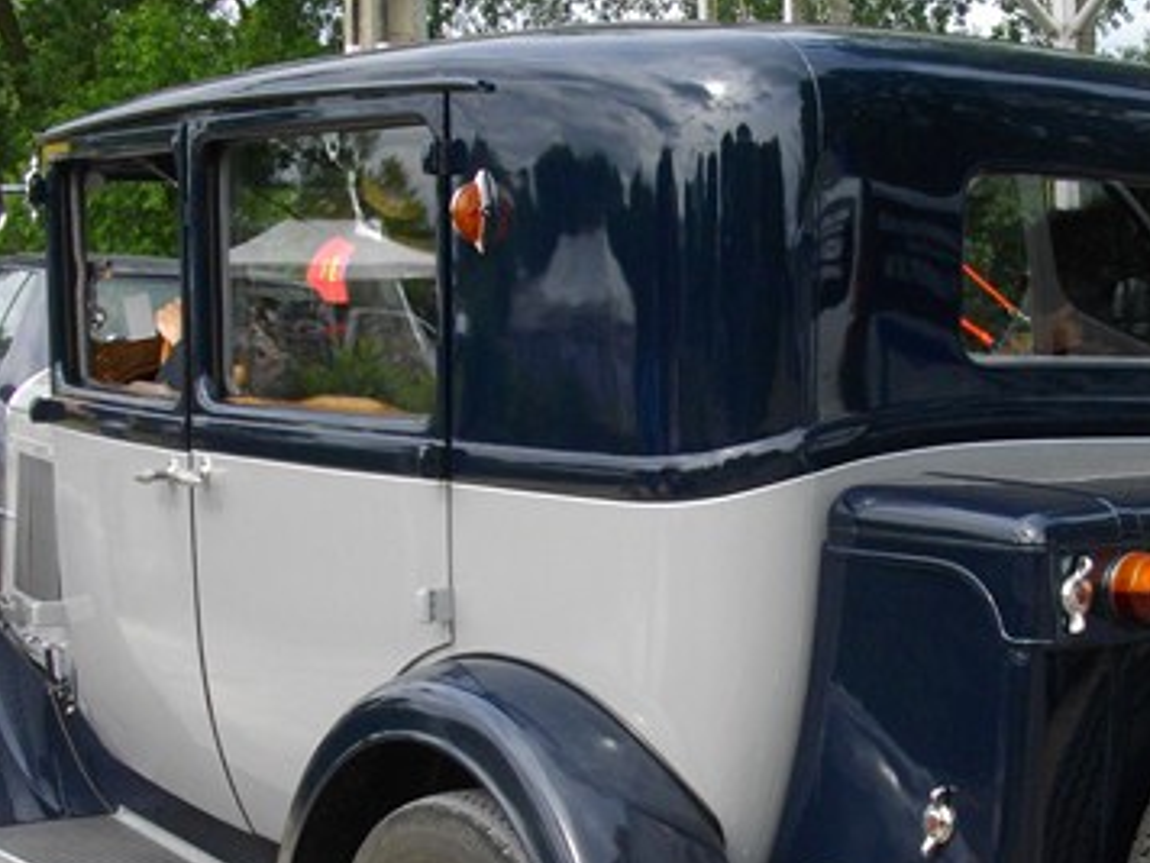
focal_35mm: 72
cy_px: 579
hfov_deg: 26.9
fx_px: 2392
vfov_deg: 20.4
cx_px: 720
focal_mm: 5.7
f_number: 5.5
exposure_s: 1/160
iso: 100
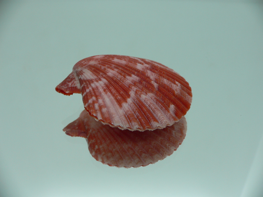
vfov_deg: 40.7
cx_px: 132
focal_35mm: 35
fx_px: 266
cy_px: 98
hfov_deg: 52.6
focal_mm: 4.6
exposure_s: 1/60
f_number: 2.8
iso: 80
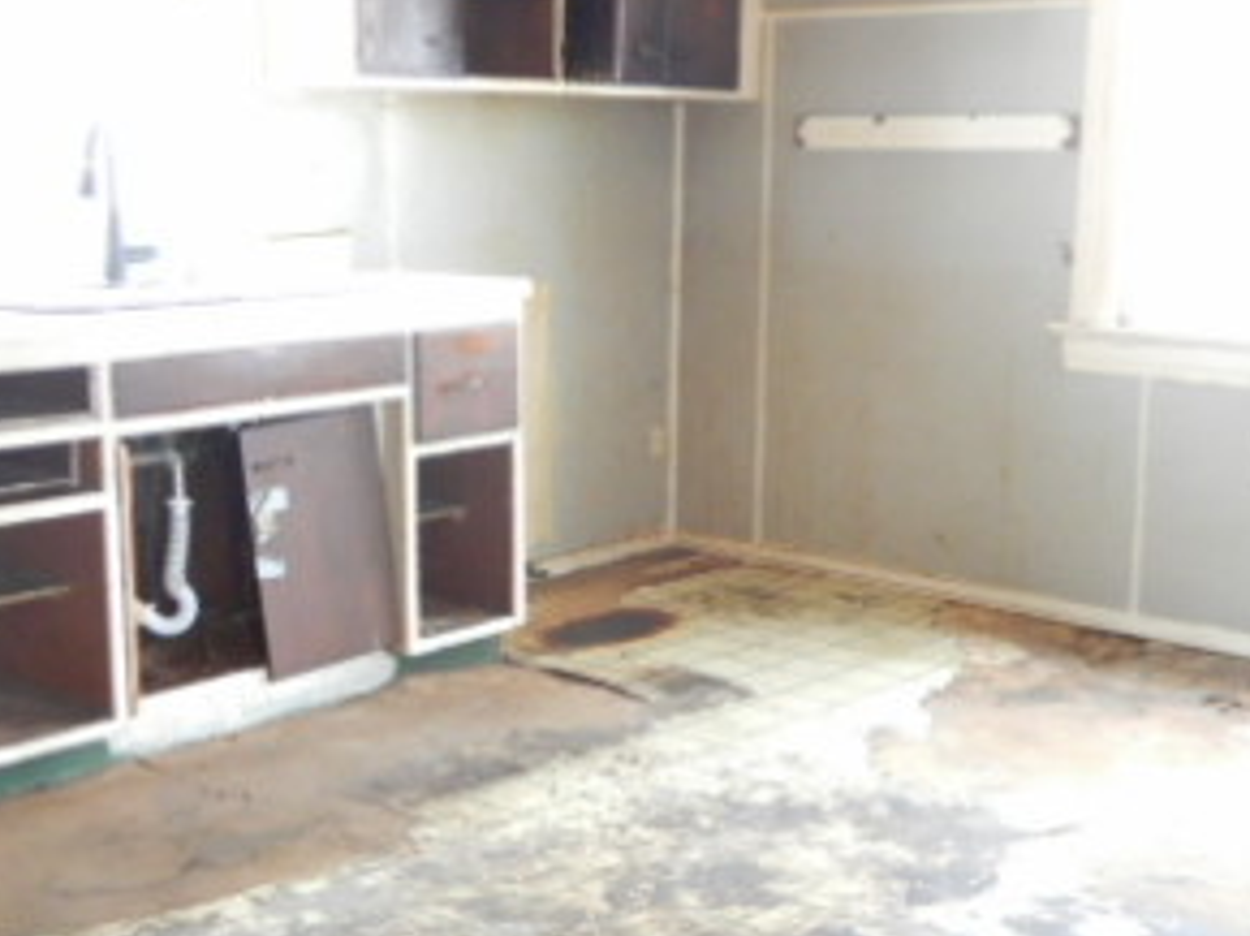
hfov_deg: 36.2
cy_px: 569
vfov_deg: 27.4
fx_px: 1912
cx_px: 586
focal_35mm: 53
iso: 640
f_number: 3.4
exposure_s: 1/8
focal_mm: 4.3
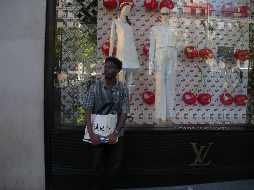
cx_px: 127
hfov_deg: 51.4
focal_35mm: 36
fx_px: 264
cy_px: 95
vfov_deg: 39.7
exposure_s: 1/177
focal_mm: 6.3
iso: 64
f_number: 3.5
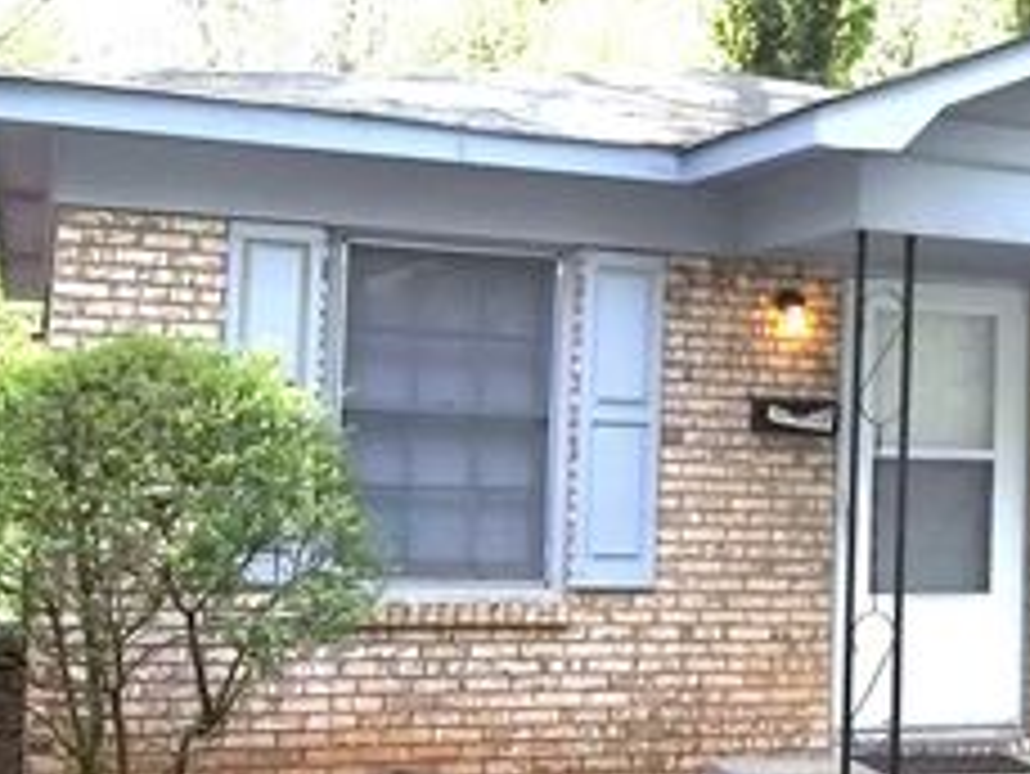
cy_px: 403
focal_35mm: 59
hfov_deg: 32.0
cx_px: 787
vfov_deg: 24.8
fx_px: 1756
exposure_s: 1/320
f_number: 3.5
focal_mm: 4.9
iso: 80
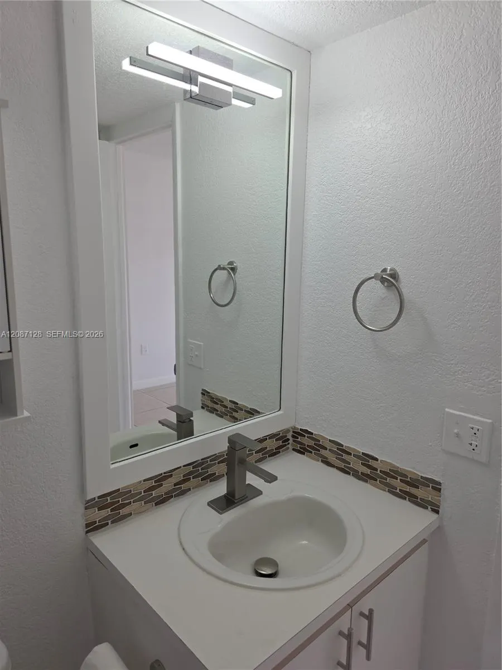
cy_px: 335
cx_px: 251
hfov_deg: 58.9
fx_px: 445
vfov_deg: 73.9
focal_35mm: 23
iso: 50
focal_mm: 6.3
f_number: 1.7
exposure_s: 1/120
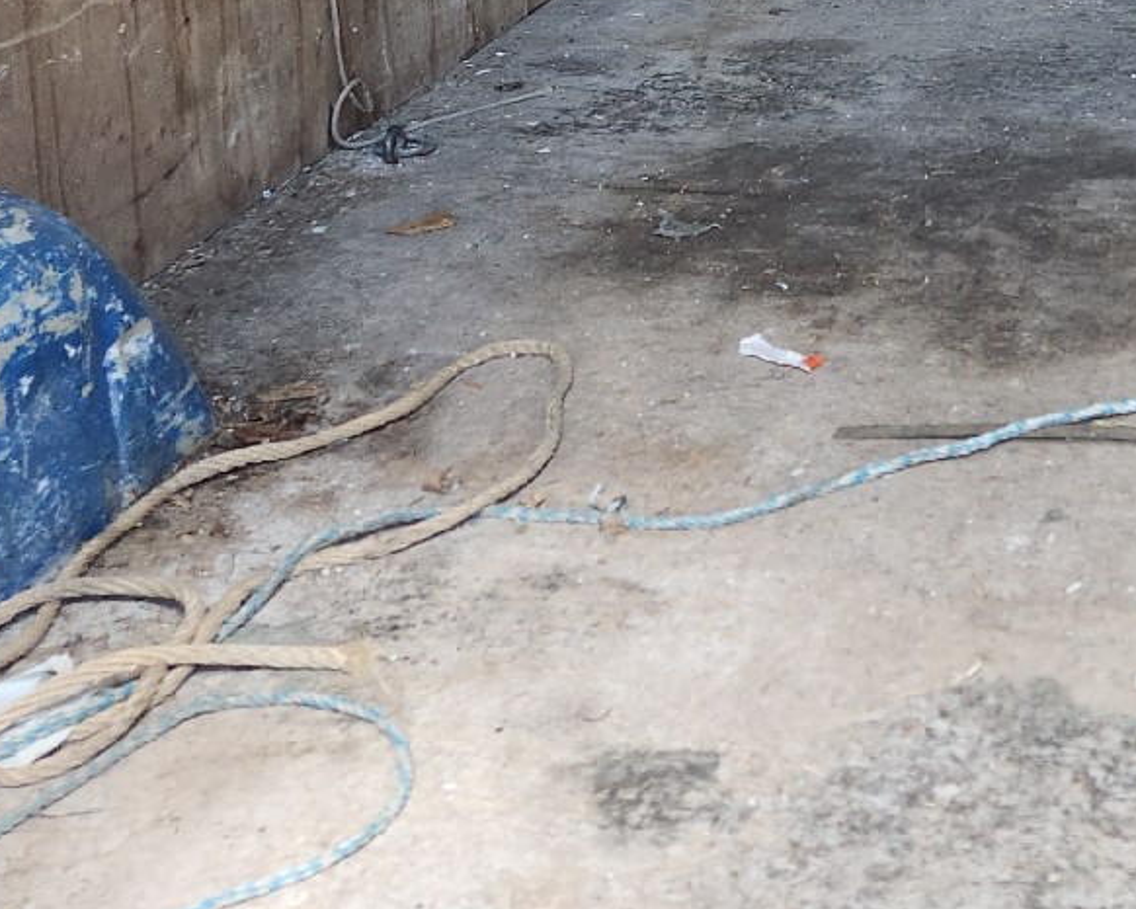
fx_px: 2489
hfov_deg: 24.4
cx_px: 1159
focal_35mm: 74
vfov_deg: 18.9
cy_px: -336
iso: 160
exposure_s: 1/120
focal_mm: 5.4
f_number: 1.8
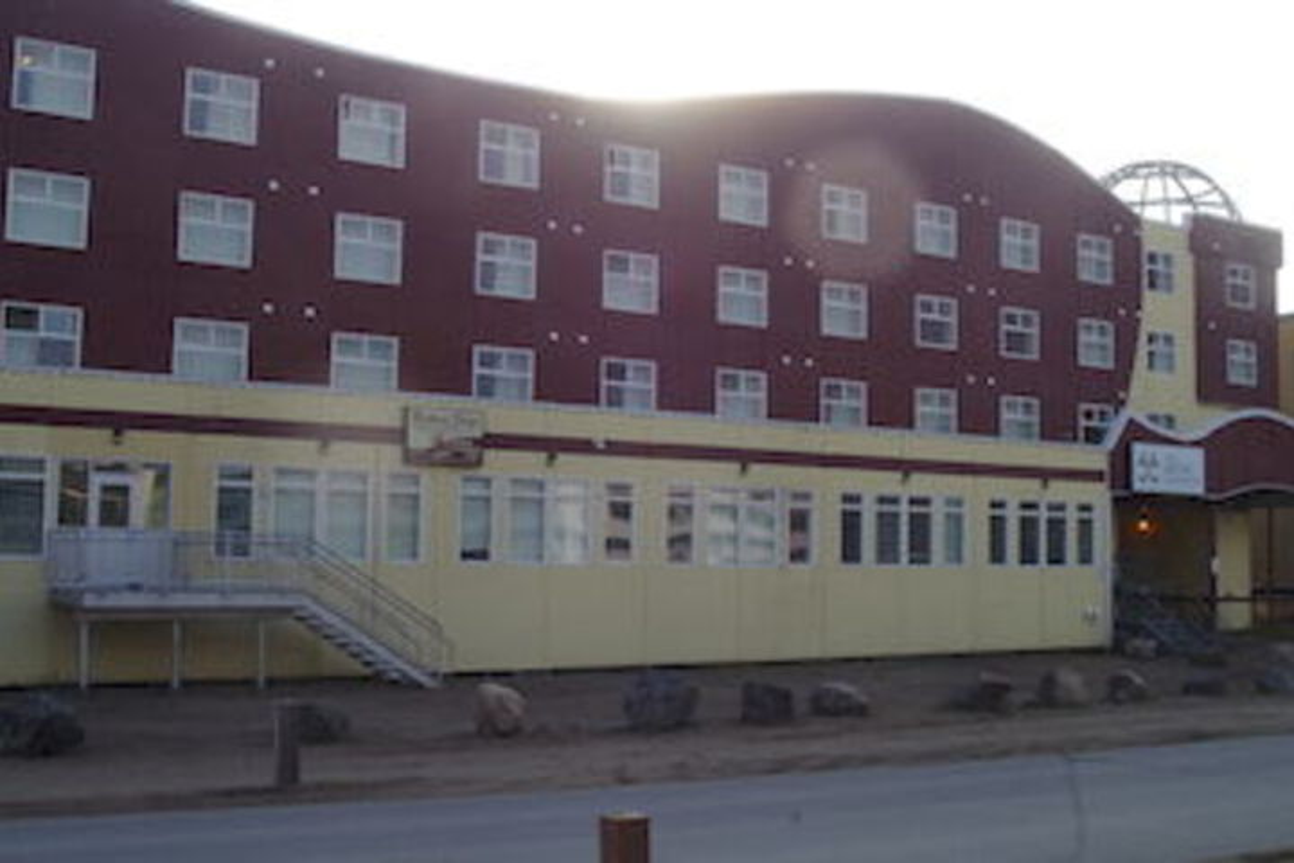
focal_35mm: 42
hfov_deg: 46.4
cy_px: 432
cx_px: 647
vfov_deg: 31.9
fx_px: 1510
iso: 400
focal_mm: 28
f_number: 11
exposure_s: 1/80
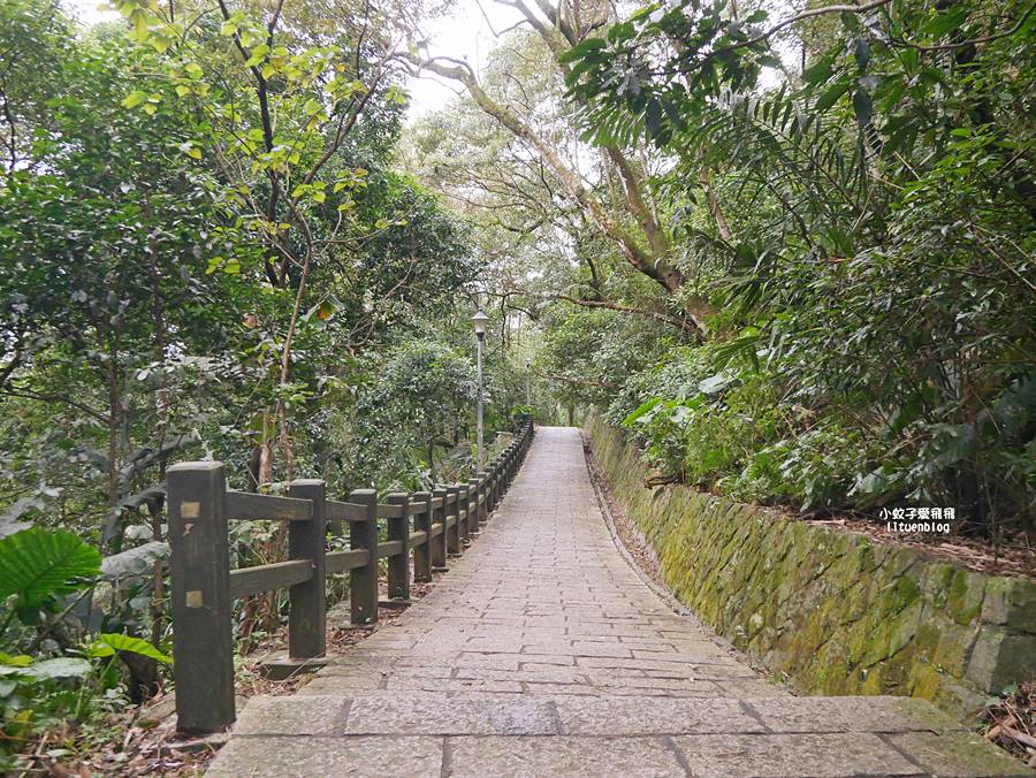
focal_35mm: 28
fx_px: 838
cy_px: 389
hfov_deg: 63.4
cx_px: 518
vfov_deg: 49.8
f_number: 3.5
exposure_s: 1/60
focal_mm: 14
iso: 2000
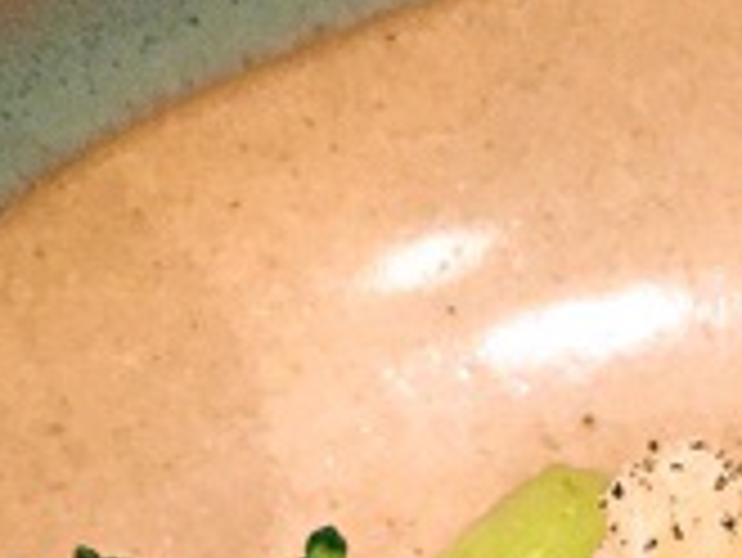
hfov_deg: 16.1
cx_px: 751
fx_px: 2574
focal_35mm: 120
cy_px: 698
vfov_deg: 12.1
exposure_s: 1/17
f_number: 2.4
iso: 200
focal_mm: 3.3
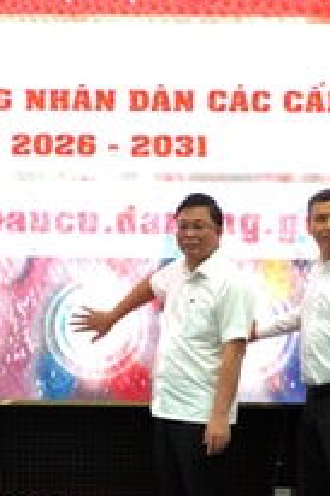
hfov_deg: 8.3
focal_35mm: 165
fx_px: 2272
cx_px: 31
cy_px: 209
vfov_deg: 12.5
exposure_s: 1/60
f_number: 5
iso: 200
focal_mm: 42
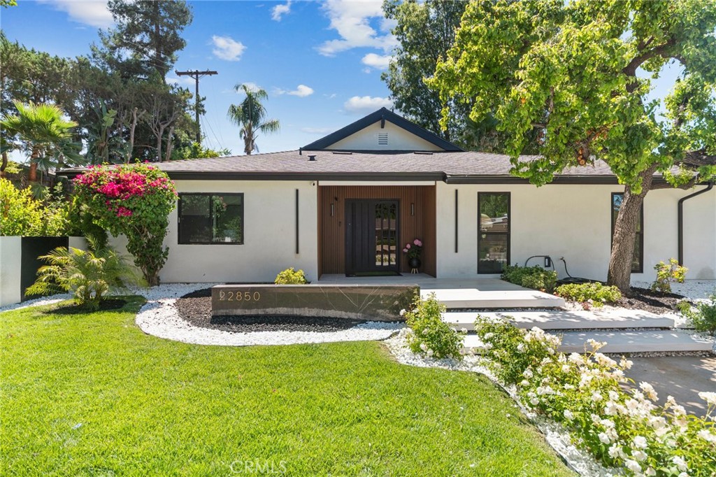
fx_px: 378
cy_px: 238
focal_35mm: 19
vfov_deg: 64.5
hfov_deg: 86.9
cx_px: 358
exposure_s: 1/320
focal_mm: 19
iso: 100
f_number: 5.6
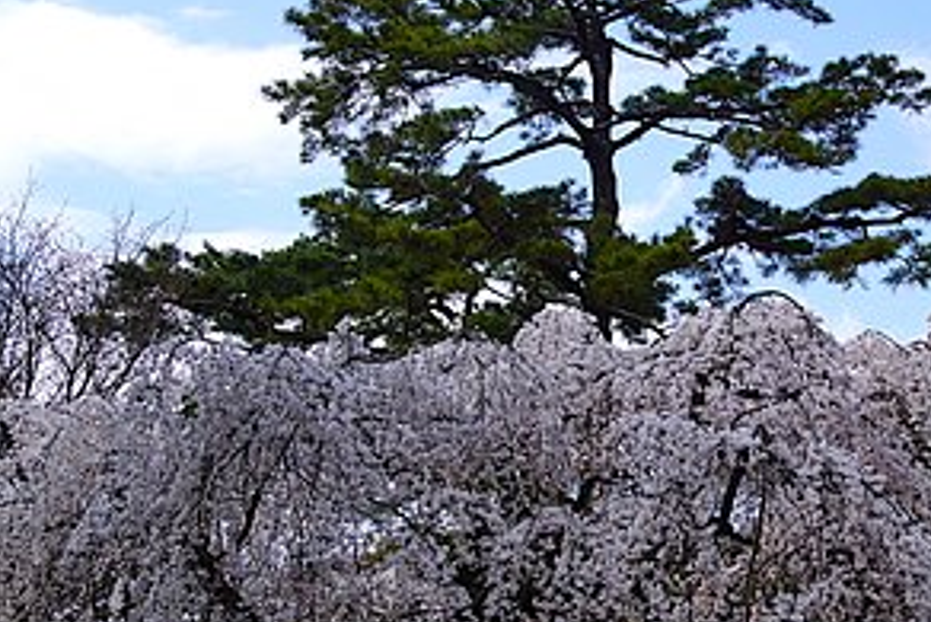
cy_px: 297
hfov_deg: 25.3
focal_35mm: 79
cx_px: 708
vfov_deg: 17.3
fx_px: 2044
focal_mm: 30
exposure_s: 1/160
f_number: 11
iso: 100
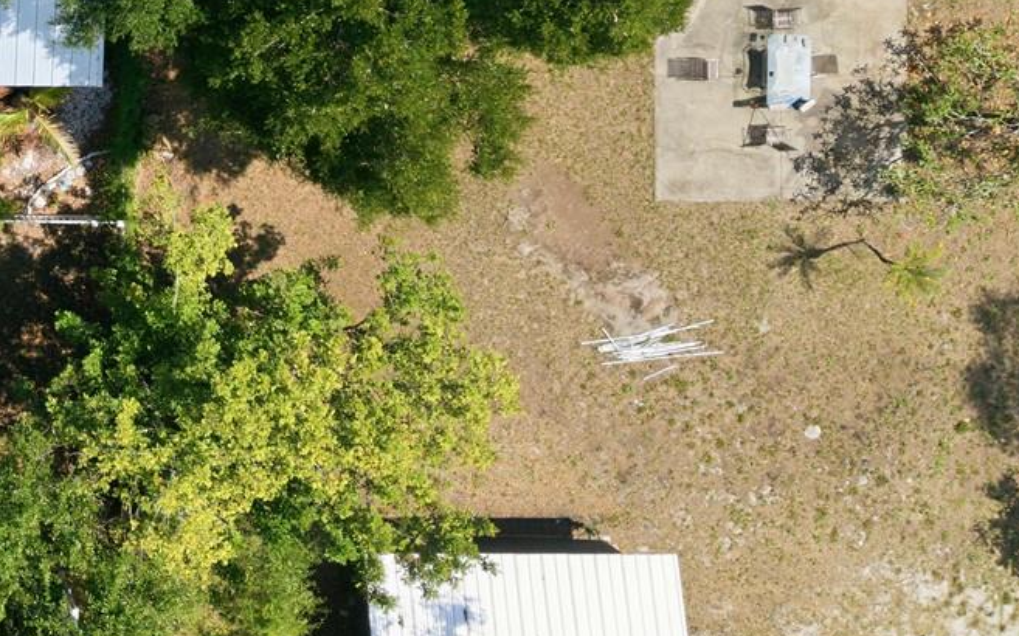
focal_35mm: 62
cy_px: -28
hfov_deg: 29.2
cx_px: -150
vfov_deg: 20.2
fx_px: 1721
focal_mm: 8.7
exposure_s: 1/200
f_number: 1.8
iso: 280
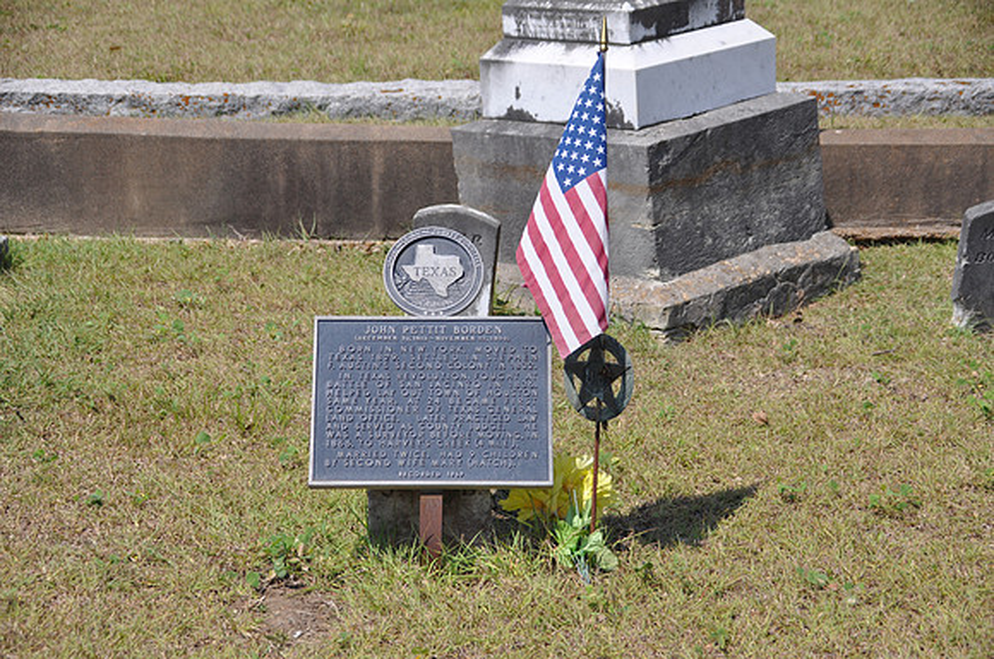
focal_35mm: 84
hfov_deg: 24.2
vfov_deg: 16.2
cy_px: 330
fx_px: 2316
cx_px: 497
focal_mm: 56
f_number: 6.3
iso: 200
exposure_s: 1/640
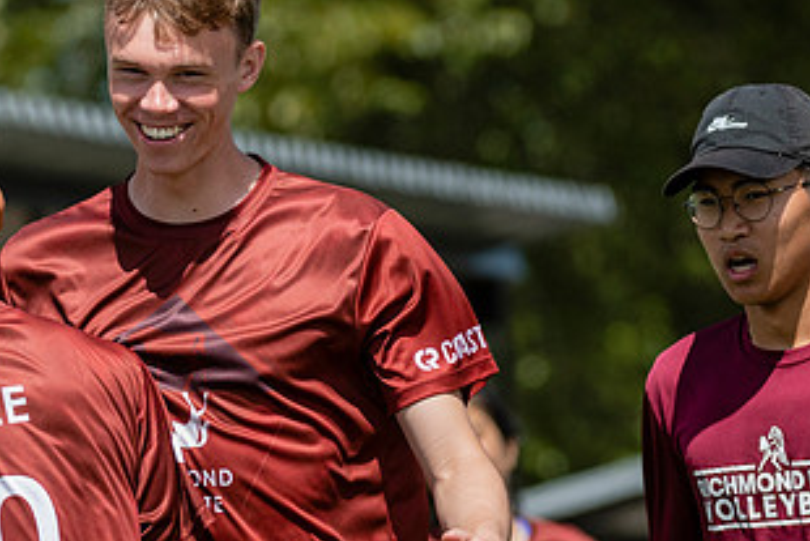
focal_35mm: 562
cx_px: 306
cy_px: 315
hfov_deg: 3.7
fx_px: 12650
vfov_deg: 2.4
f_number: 4
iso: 320
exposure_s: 1/2000
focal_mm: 200
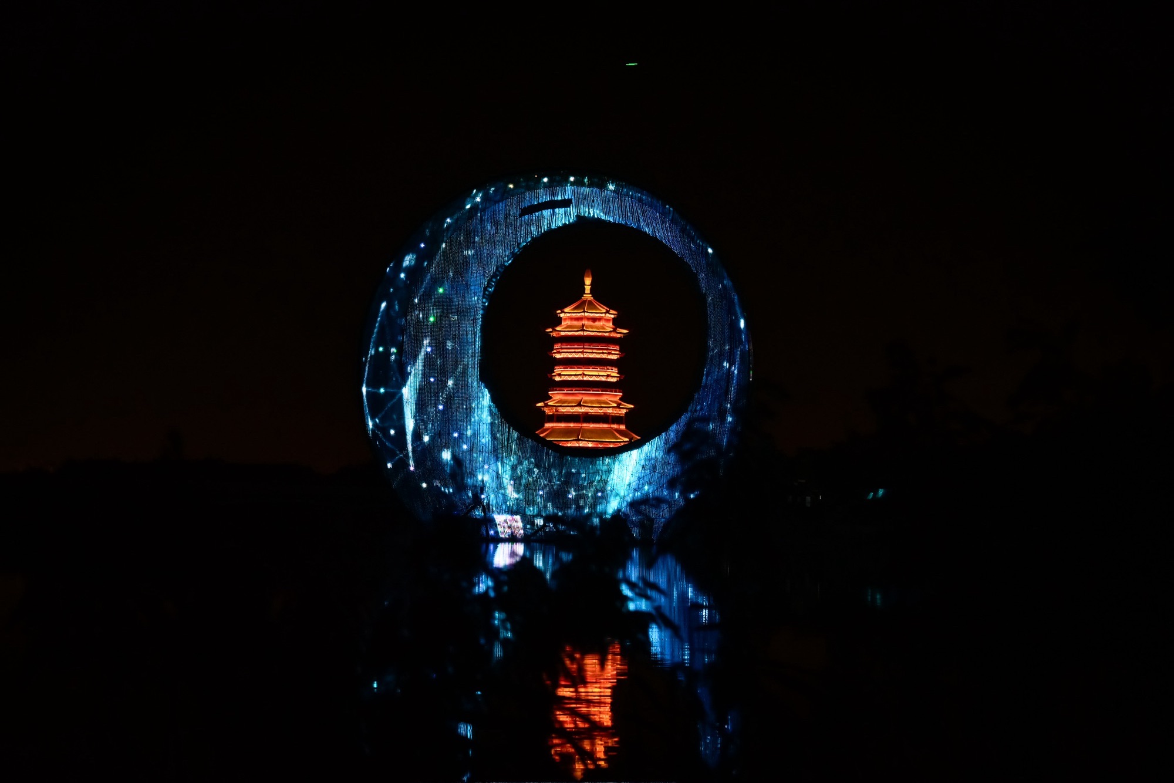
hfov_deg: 20.2
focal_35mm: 101
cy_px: 392
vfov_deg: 13.6
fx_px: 3294
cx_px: 587
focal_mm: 101
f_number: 11
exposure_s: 1/13
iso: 1250
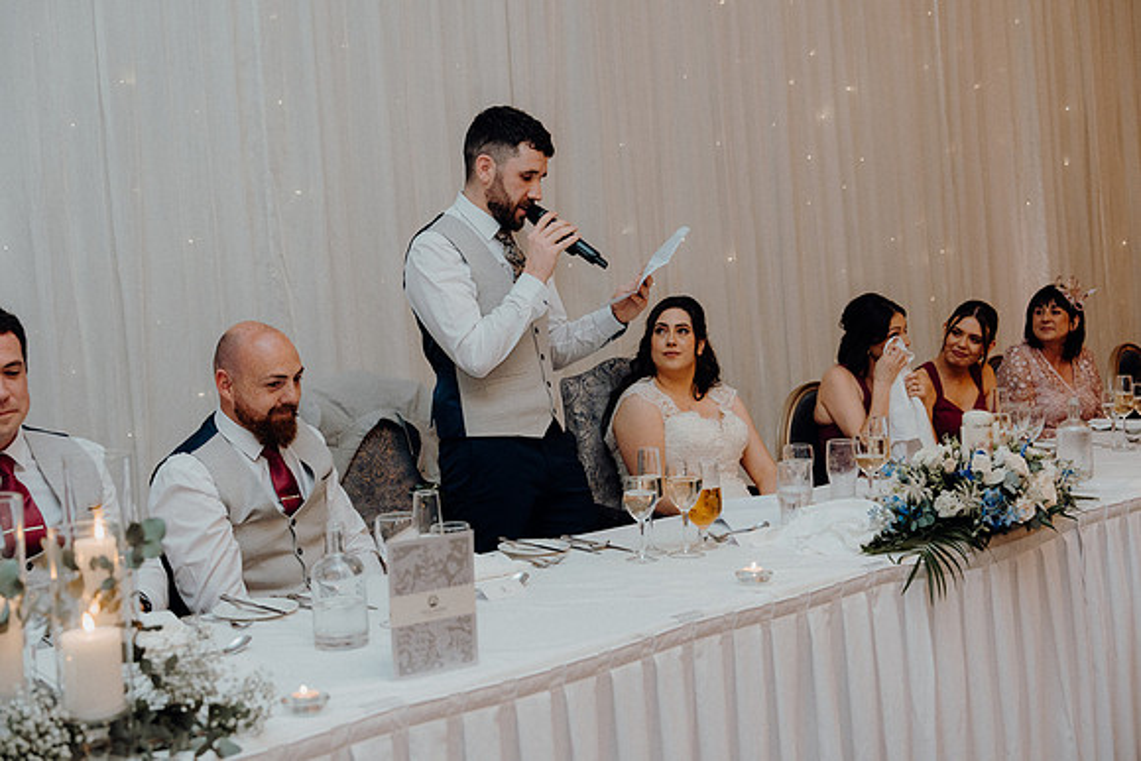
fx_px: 1553
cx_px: 570
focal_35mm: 49
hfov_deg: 40.3
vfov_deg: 27.5
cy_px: 380
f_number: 3.5
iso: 2500
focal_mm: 49
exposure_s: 1/160
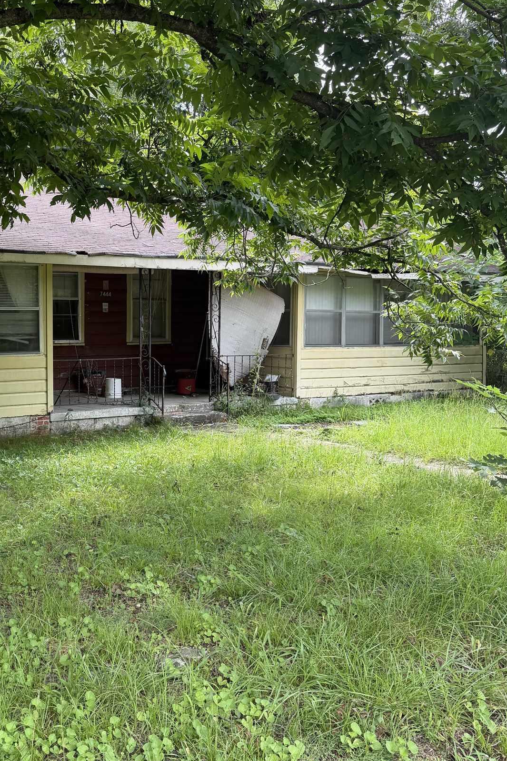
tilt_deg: -3.2
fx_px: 761
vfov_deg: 53.1
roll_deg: +0.8
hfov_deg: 35.6
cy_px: 361
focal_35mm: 36
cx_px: 99
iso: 100
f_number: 1.78
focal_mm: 6.76
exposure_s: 1/728
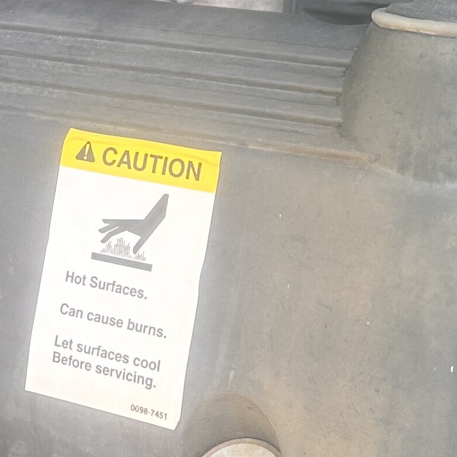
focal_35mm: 109
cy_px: 133
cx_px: 100
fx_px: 1628
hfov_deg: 15.9
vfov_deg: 15.9
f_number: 1.78
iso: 80
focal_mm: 6.86
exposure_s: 1/433
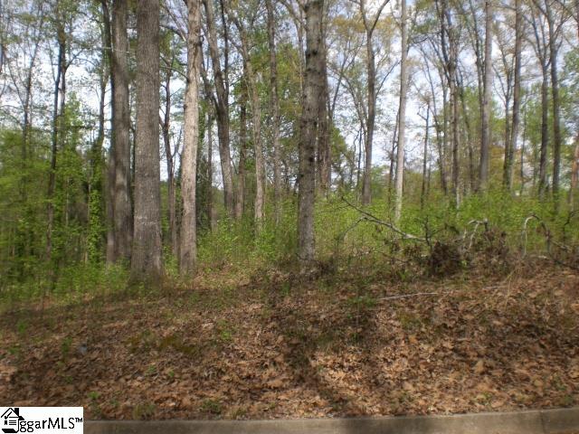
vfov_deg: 37.7
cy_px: 217
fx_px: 636
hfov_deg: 49.0
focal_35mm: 38
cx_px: 290
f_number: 4.4
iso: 50
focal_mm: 6.3
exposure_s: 1/320
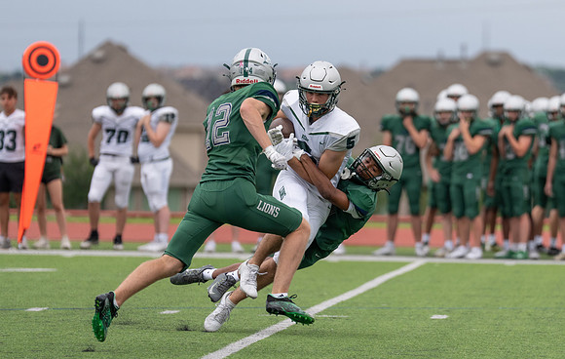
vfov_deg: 4.1
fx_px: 4989
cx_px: 376
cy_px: 161
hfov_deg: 6.5
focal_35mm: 323
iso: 250
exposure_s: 1/1250
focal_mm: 200
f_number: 2.8
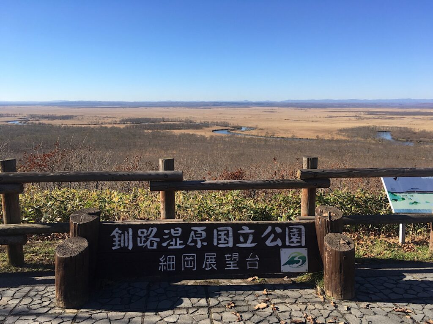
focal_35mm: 29
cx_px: 216
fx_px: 363
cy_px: 162
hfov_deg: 61.7
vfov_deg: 48.2
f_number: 2.2
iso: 25
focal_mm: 4.15
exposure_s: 1/1261
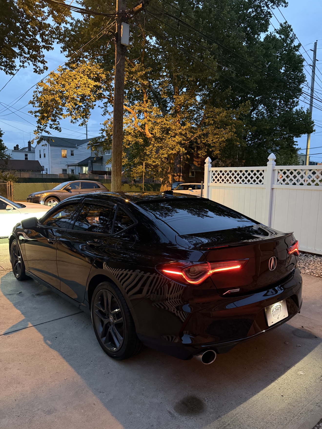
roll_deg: -1.2
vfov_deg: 71.6
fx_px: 298
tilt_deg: -7.1
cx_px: 161
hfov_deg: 56.8
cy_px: 214
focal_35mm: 24
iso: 1250
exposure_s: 1/30
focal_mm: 6.76
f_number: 1.78
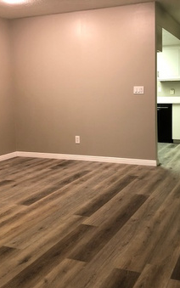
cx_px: 106
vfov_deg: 47.0
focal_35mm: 42
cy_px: 122
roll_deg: +0.9
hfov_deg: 30.5
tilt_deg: -4.4
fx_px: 330
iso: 64
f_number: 1.8
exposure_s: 1/15
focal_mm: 3.99
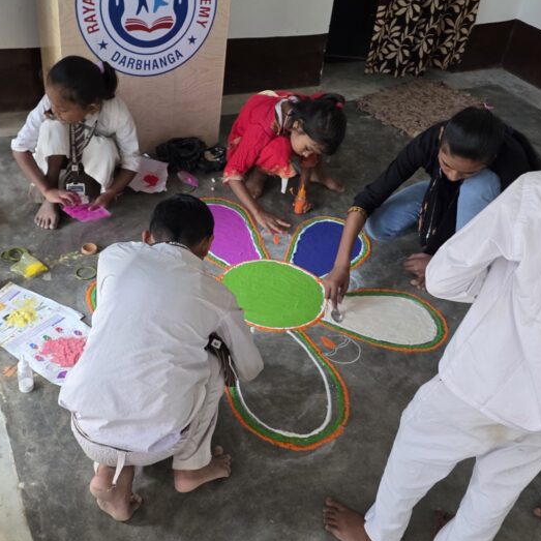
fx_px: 495
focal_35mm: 28
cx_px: 257
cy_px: 275
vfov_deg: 57.3
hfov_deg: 57.3
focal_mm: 6.3
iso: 320
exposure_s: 1/100
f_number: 1.7
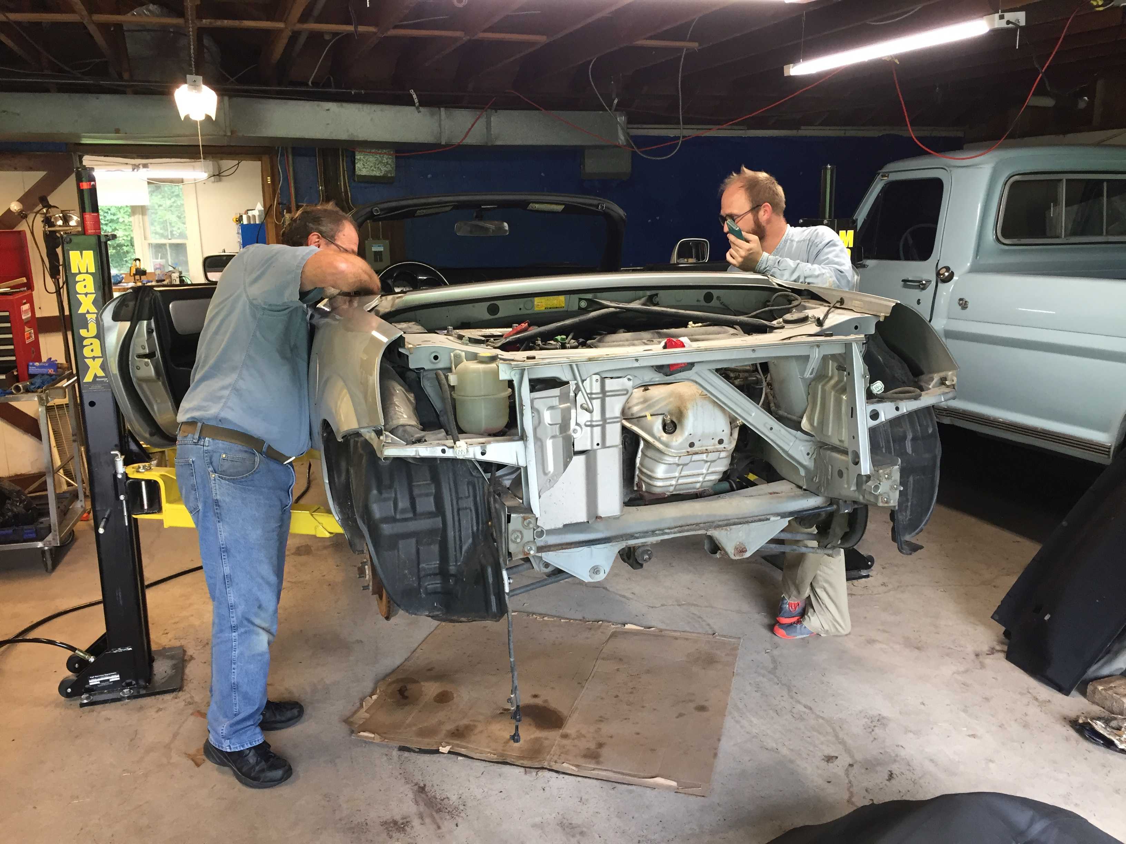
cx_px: 563
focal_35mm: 29
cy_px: 422
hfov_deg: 61.7
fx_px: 943
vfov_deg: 48.2
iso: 80
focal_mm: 4.15
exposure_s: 1/30
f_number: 2.2
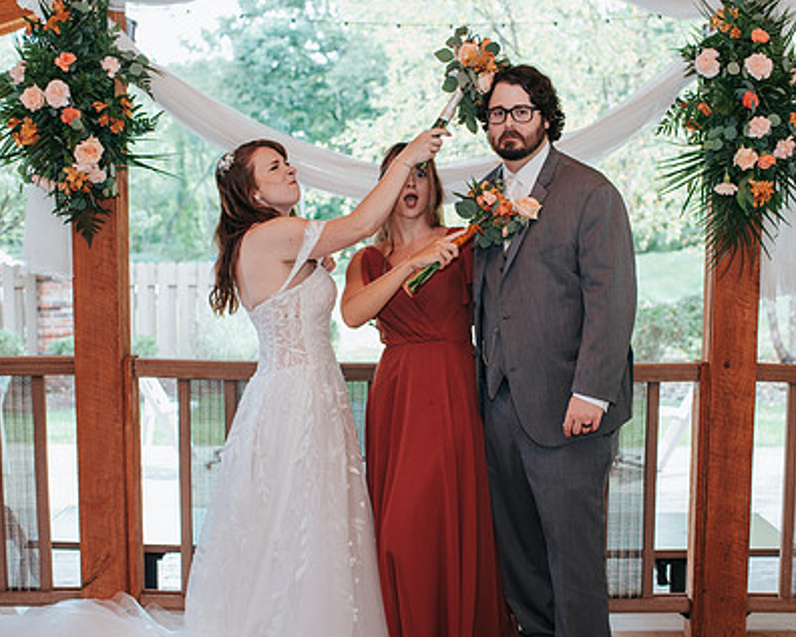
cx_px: 448
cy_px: 364
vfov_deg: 28.1
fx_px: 1272
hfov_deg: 34.7
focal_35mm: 54
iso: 360
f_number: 3.2
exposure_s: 1/200
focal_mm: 35
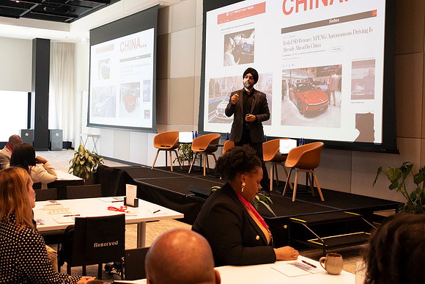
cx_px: 186
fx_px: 492
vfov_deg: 32.1
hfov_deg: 46.6
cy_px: 124
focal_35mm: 42
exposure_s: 1/125
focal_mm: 25
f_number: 4
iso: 1000
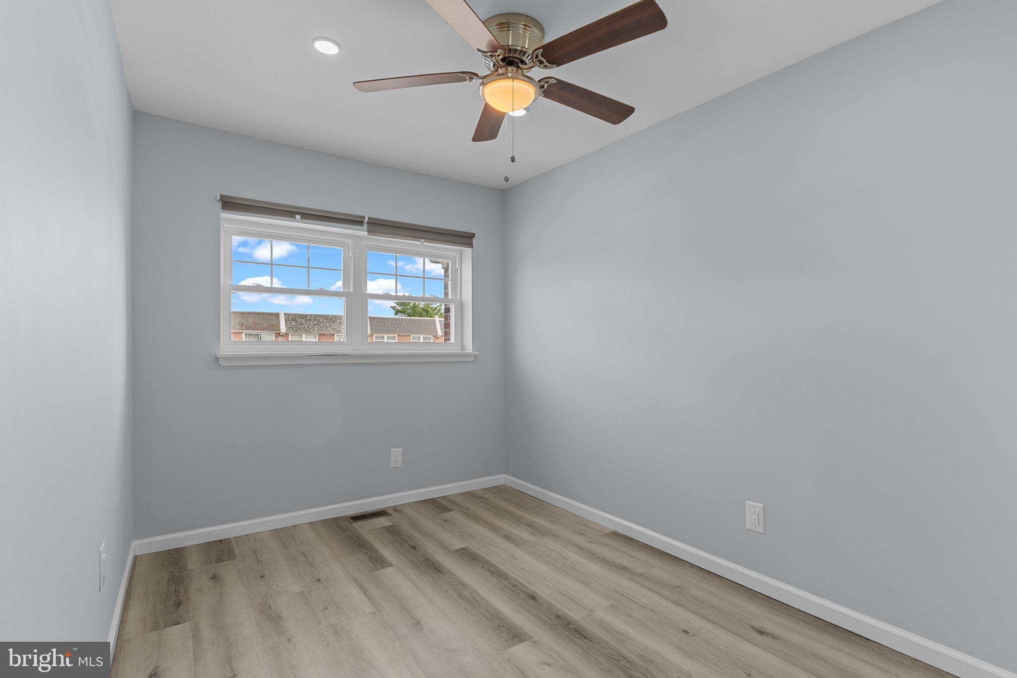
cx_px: 508
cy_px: 339
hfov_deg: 93.3
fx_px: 480
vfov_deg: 70.4
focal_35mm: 17
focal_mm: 17
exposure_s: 1/13
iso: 500
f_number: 8
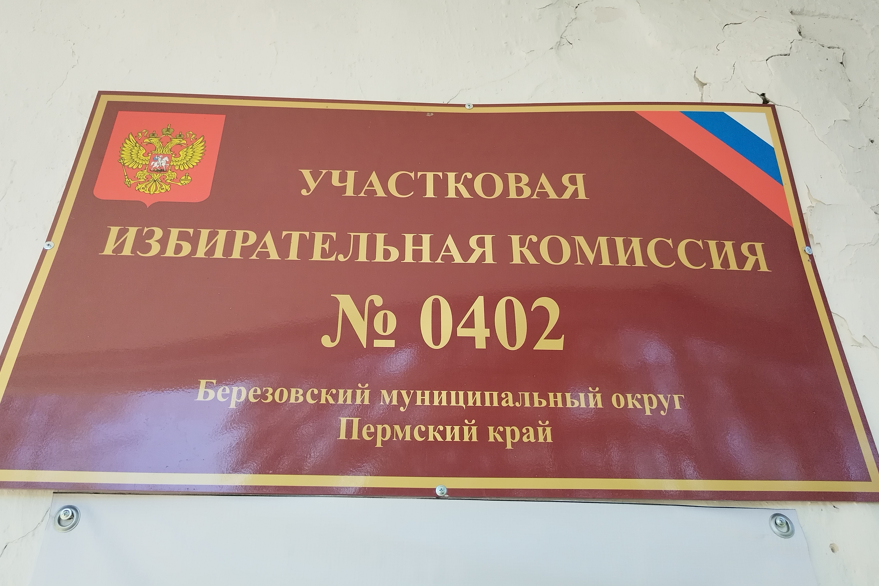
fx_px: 684
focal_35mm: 28
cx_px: 439
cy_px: 293
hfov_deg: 65.5
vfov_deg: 46.4
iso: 100
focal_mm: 6.24
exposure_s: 1/162
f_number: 1.8
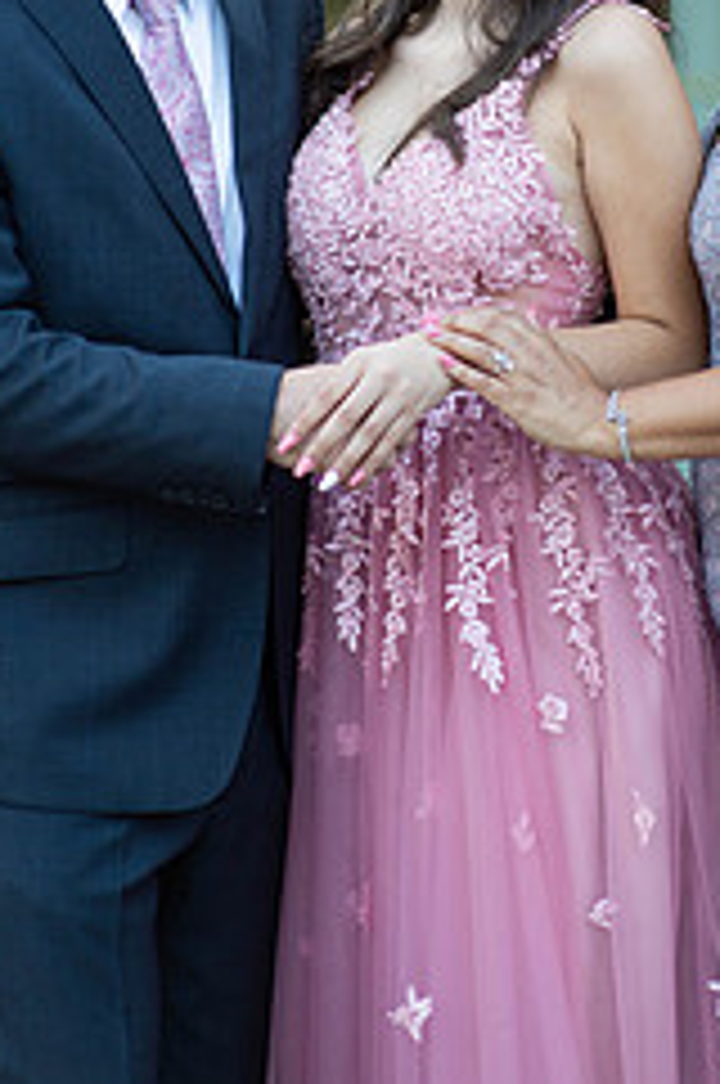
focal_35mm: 159
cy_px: 216
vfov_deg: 12.9
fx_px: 4783
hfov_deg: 8.6
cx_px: 470
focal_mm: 85
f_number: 2
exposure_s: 1/500
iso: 250
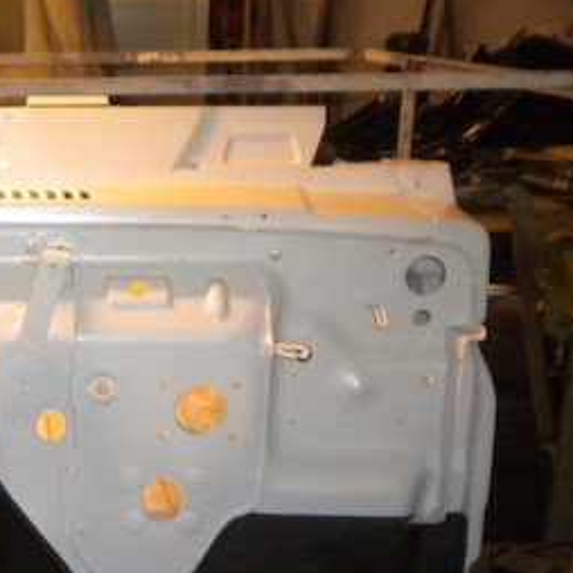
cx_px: -70
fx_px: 1367
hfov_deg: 22.3
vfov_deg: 23.4
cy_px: 451
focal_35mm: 73
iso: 400
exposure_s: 1/30
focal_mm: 6.3
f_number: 3.1
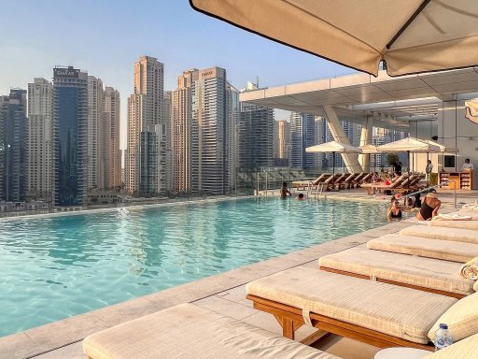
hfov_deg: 66.5
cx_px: 186
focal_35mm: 26
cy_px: 165
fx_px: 359
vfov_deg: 53.0
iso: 32
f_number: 1.8
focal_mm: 1.6
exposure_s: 1/1054
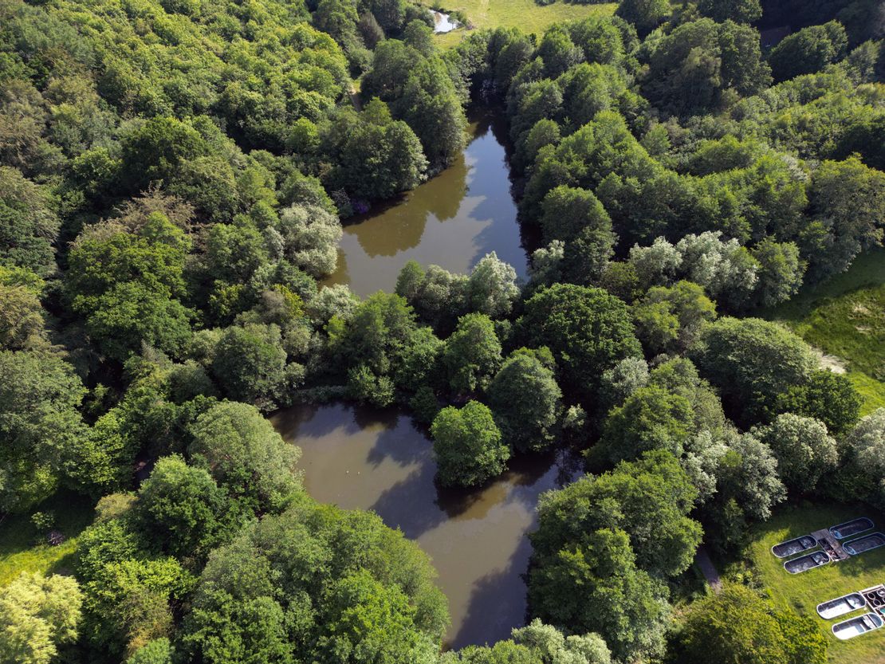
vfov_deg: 56.8
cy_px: 332
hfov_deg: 71.6
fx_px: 614
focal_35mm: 24
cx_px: 442
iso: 100
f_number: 1.7
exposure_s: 1/800
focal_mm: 6.72
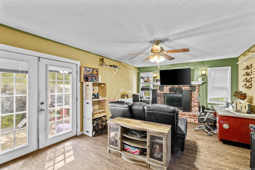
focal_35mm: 15
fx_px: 106
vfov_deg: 77.3
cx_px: 128
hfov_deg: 100.4
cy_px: 85
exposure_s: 1/3
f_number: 10
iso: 800
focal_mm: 10
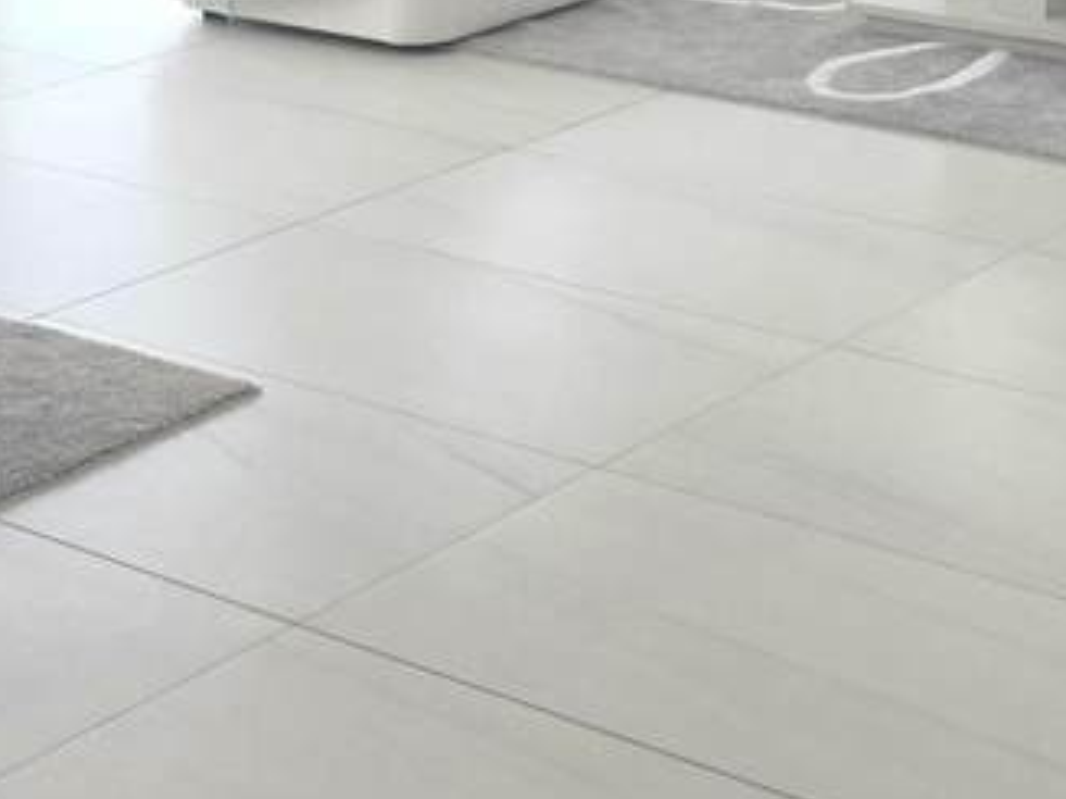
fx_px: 2771
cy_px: -235
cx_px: 763
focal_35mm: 90
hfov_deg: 21.6
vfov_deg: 15.6
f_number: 1.7
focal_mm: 6.3
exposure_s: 1/1667
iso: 80
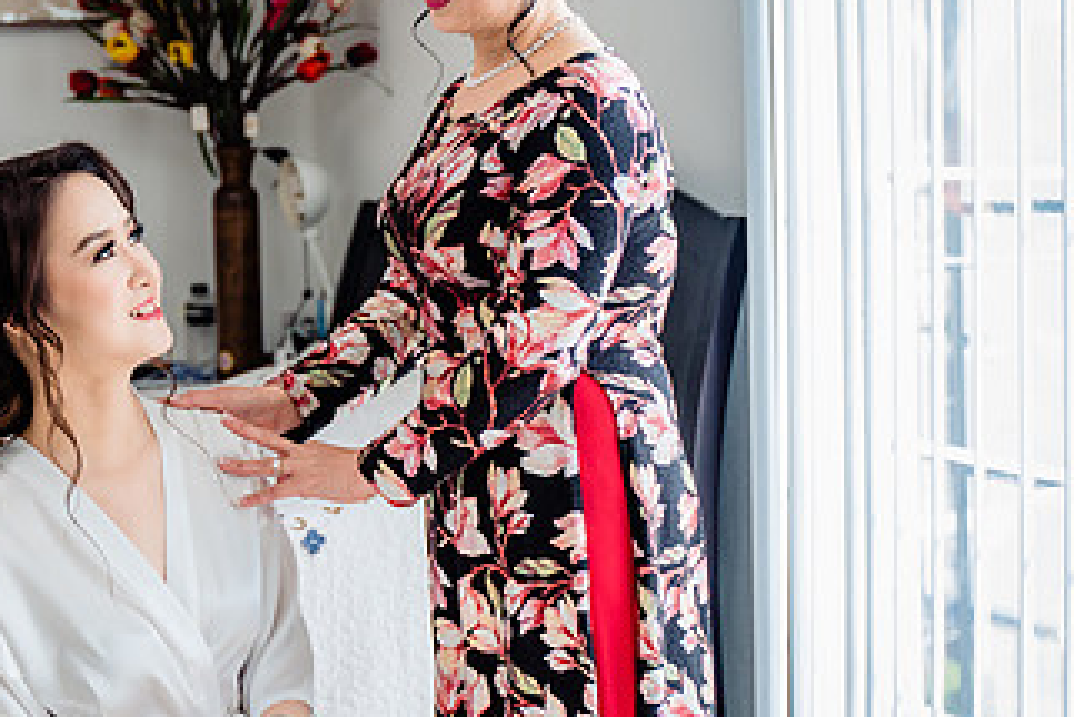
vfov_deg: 18.9
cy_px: 358
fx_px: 2149
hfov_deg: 27.6
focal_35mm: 72
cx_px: 253
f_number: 2.8
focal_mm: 40
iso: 250
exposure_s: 1/200
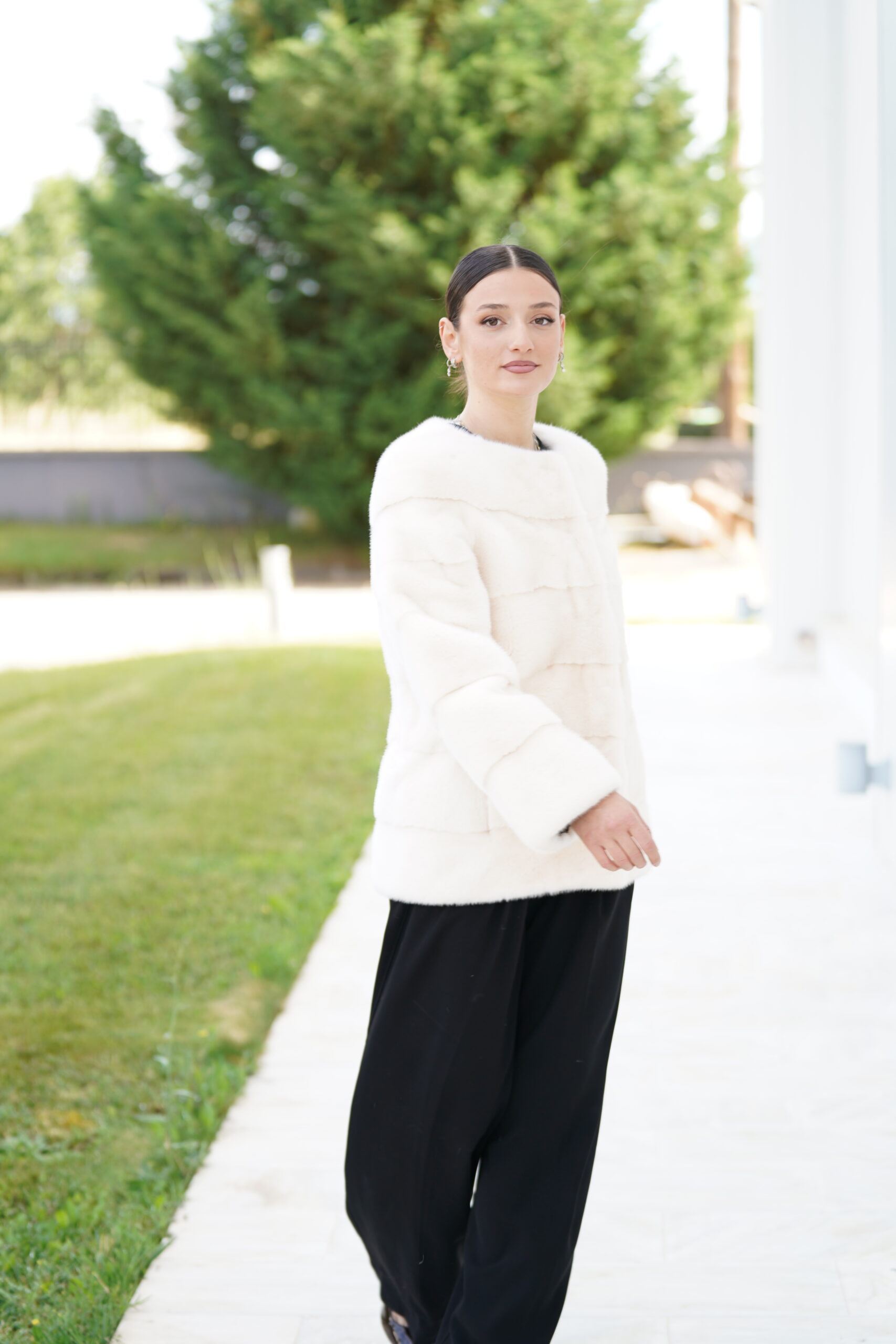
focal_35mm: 71
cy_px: 672
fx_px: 2650
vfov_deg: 28.5
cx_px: 448
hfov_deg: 19.2
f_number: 2.8
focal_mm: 71
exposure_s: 1/250
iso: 160
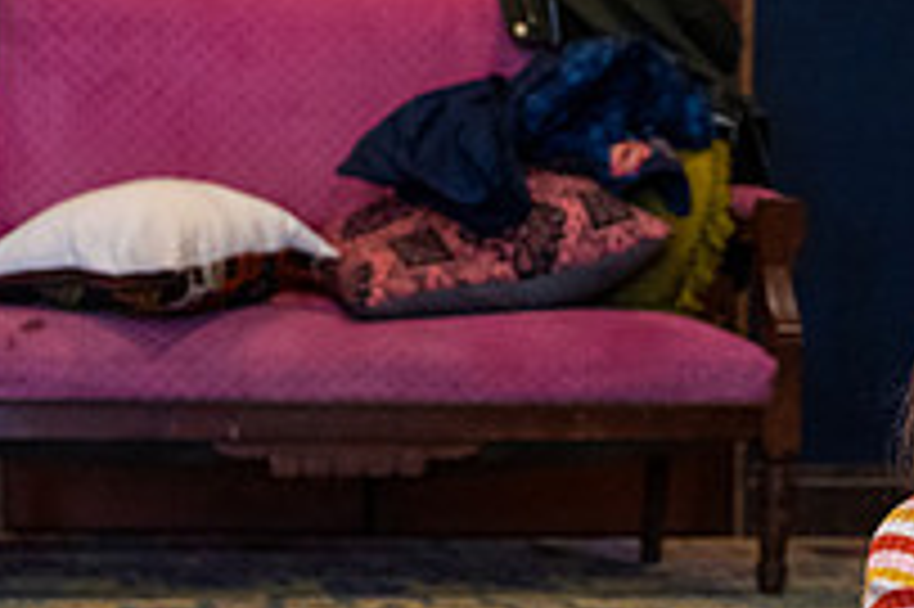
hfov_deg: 12.4
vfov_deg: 8.2
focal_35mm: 166
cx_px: 396
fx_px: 4211
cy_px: 784
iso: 3200
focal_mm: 58
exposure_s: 1/125
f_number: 4
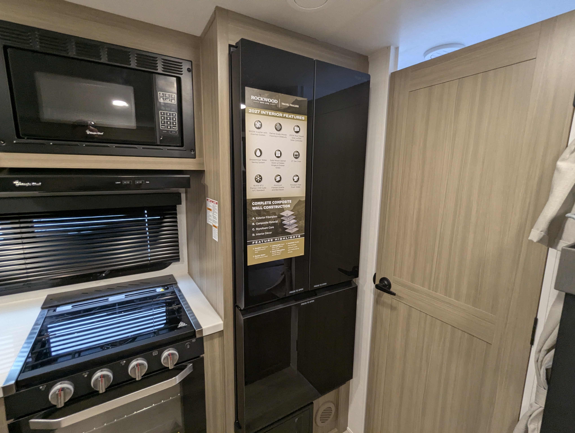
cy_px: 216
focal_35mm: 16
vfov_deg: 78.2
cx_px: 288
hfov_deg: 94.4
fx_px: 266
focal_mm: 2.35
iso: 352
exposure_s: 1/60.6
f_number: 2.2
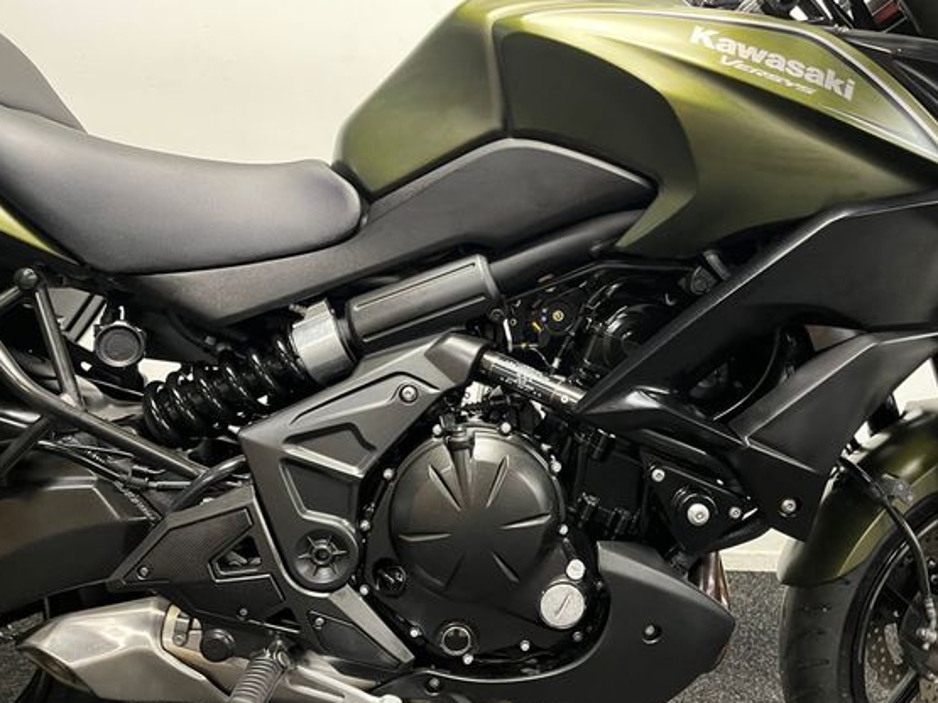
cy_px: 373
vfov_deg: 46.8
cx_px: 534
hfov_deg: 59.7
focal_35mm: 30
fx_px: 813
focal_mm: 5.1
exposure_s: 1/33
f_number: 1.6
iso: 500
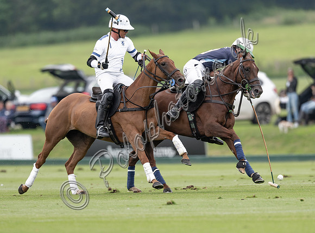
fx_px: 6070
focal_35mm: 670
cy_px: 142
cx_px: 128
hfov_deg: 3.0
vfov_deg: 2.2
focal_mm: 500
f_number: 4.5
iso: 400
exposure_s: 1/2000
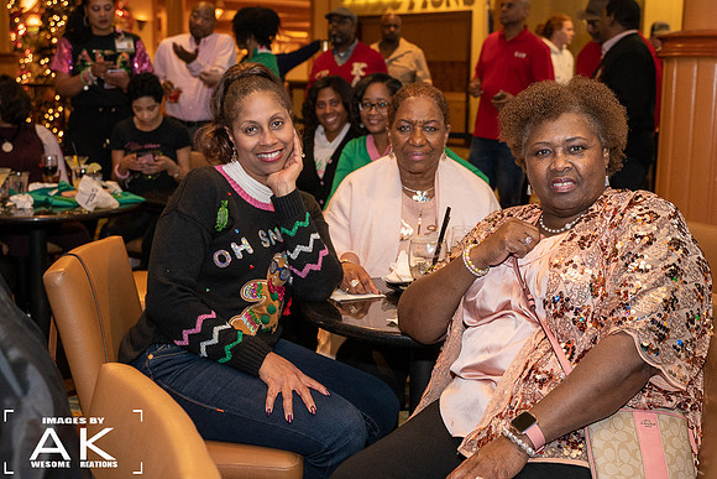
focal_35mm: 45
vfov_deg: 29.9
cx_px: 358
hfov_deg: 43.6
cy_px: 240
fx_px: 896
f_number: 3.5
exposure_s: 1/100
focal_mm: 30
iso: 1600
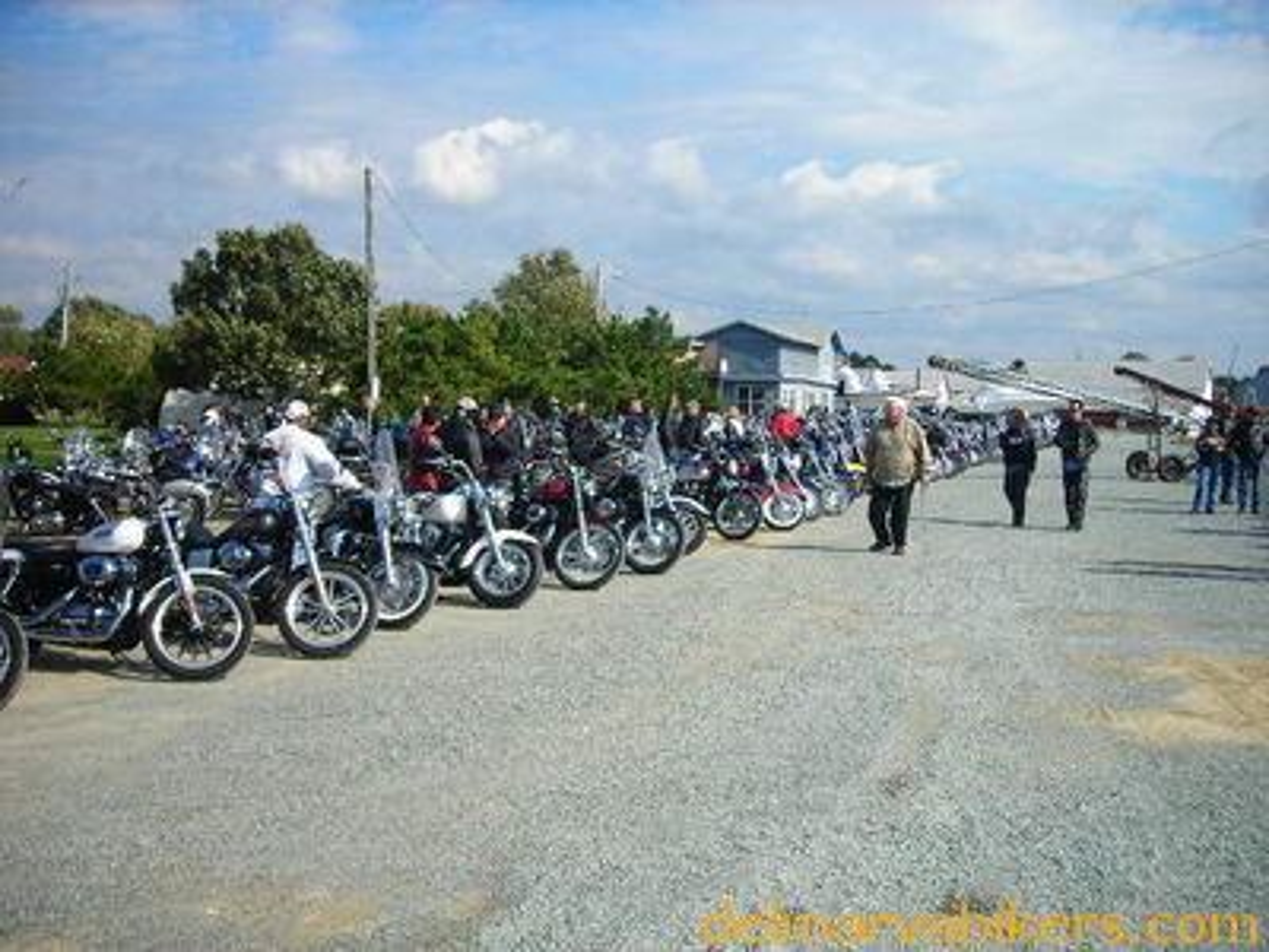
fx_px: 1393
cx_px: 634
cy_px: 476
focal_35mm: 38
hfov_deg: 49.0
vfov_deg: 37.7
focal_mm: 6.3
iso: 50
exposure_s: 1/187
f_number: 6.4
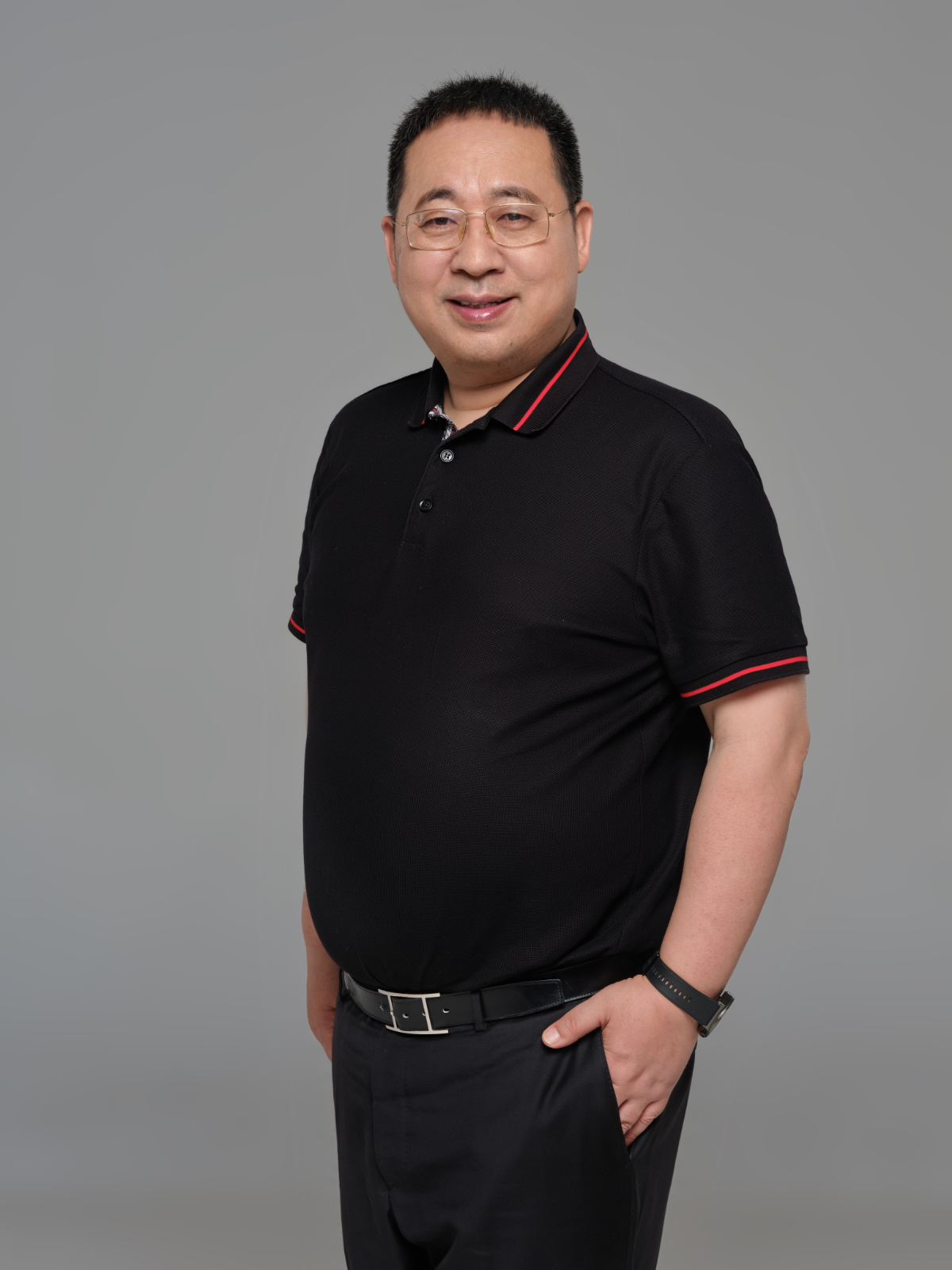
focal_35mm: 87
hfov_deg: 17.0
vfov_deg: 22.5
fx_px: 3190
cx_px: 476
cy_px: 635
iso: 100
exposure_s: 1/80
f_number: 11
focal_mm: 110
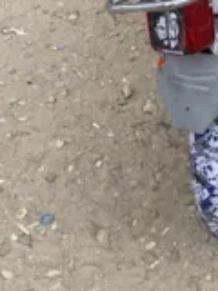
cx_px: 263
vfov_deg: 27.4
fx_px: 546
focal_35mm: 65
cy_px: -27
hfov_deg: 21.0
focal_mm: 4.25
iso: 32
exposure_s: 1/805
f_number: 1.8
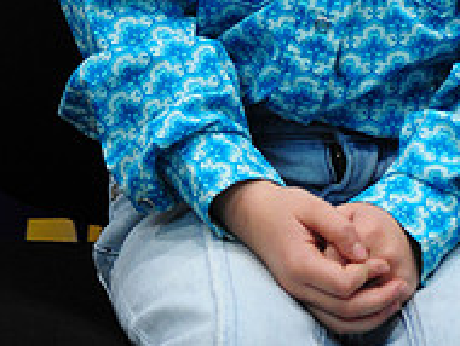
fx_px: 4790
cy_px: -353
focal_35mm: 360
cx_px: 268
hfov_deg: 5.5
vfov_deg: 4.1
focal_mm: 82
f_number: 4
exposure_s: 1/125
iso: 640
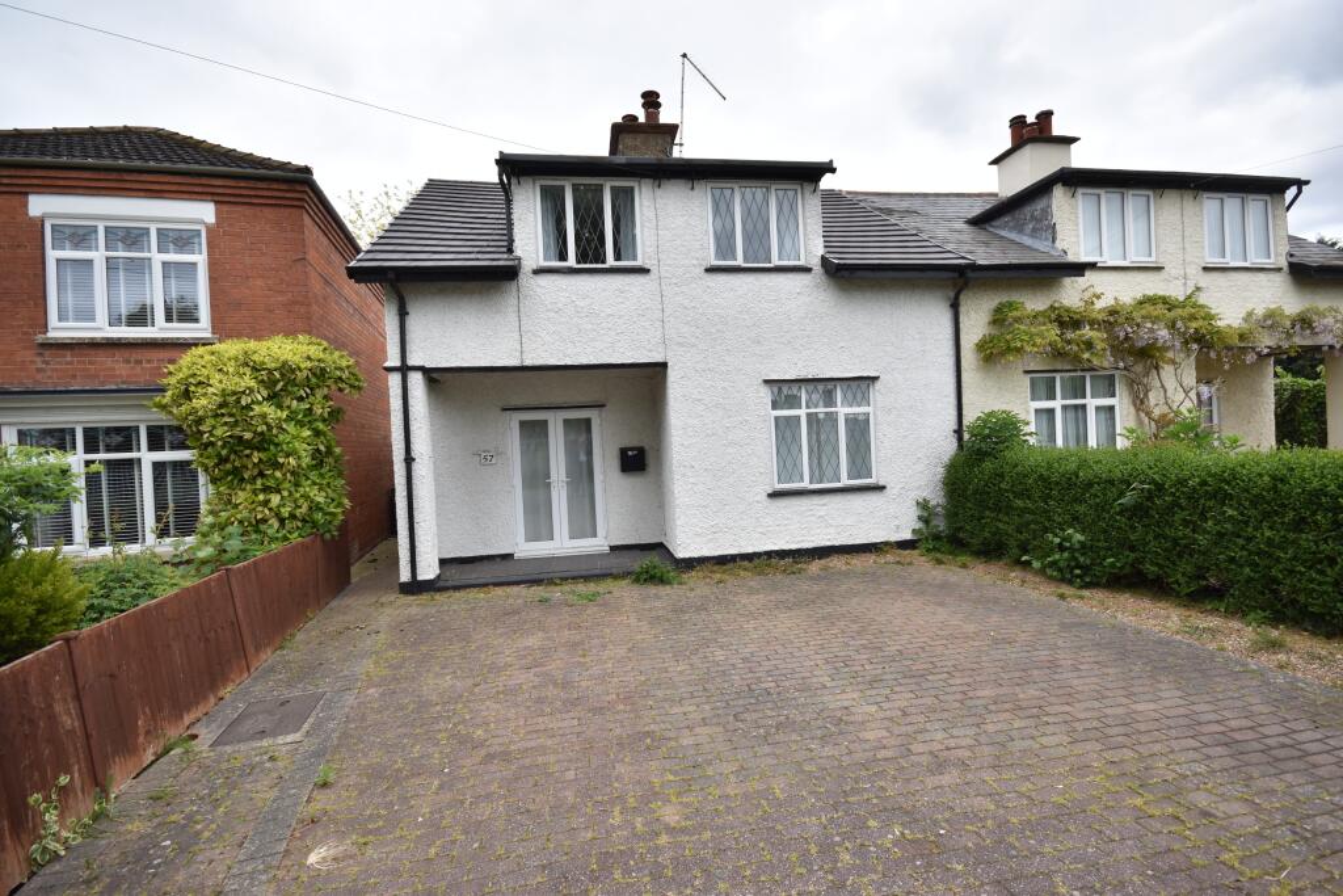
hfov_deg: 100.4
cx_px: 672
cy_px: 448
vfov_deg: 77.3
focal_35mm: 15
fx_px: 560
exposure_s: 1/125
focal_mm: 10
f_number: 5.6
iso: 100
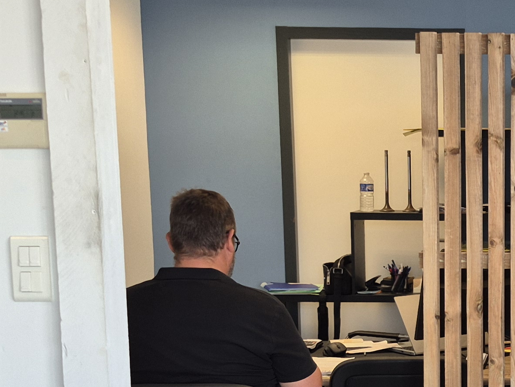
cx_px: 572
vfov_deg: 18.7
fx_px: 1161
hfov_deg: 23.4
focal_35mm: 78
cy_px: 307
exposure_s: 1/100
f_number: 1.8
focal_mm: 5.4
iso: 50
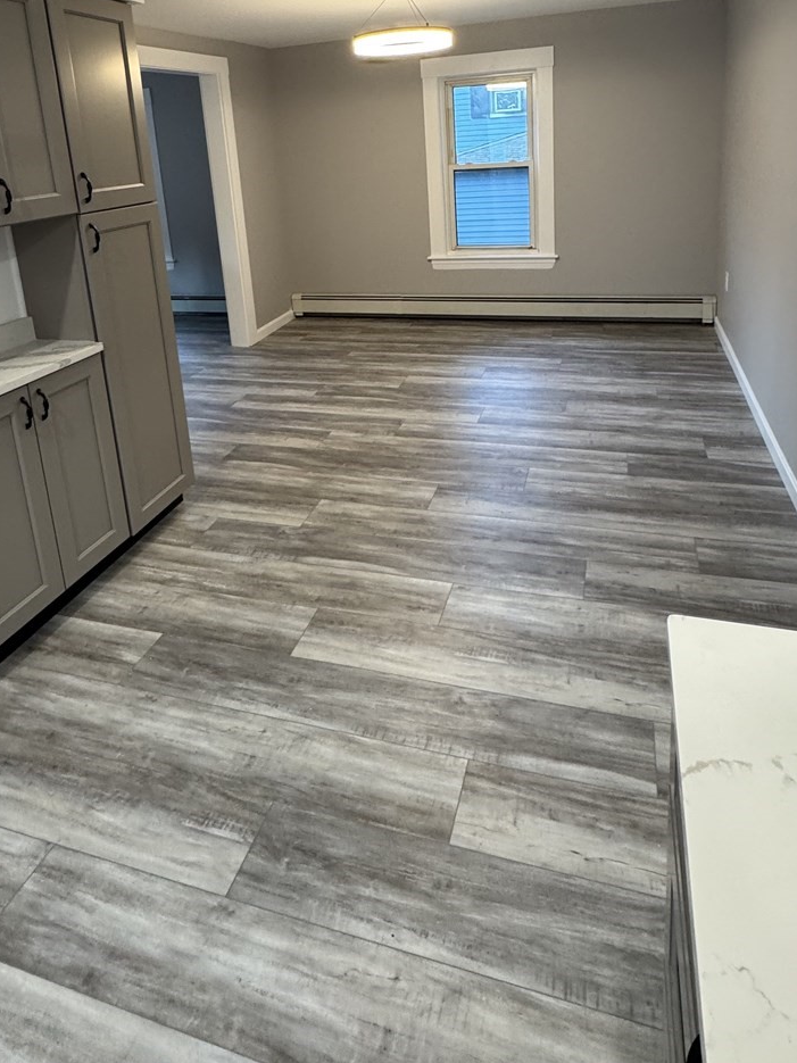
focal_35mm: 23
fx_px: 706
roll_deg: +3.7
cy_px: 300
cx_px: 389
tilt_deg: -13.5
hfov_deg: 58.9
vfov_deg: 70.2
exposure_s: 1/60
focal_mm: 2.22
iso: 250
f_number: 2.2
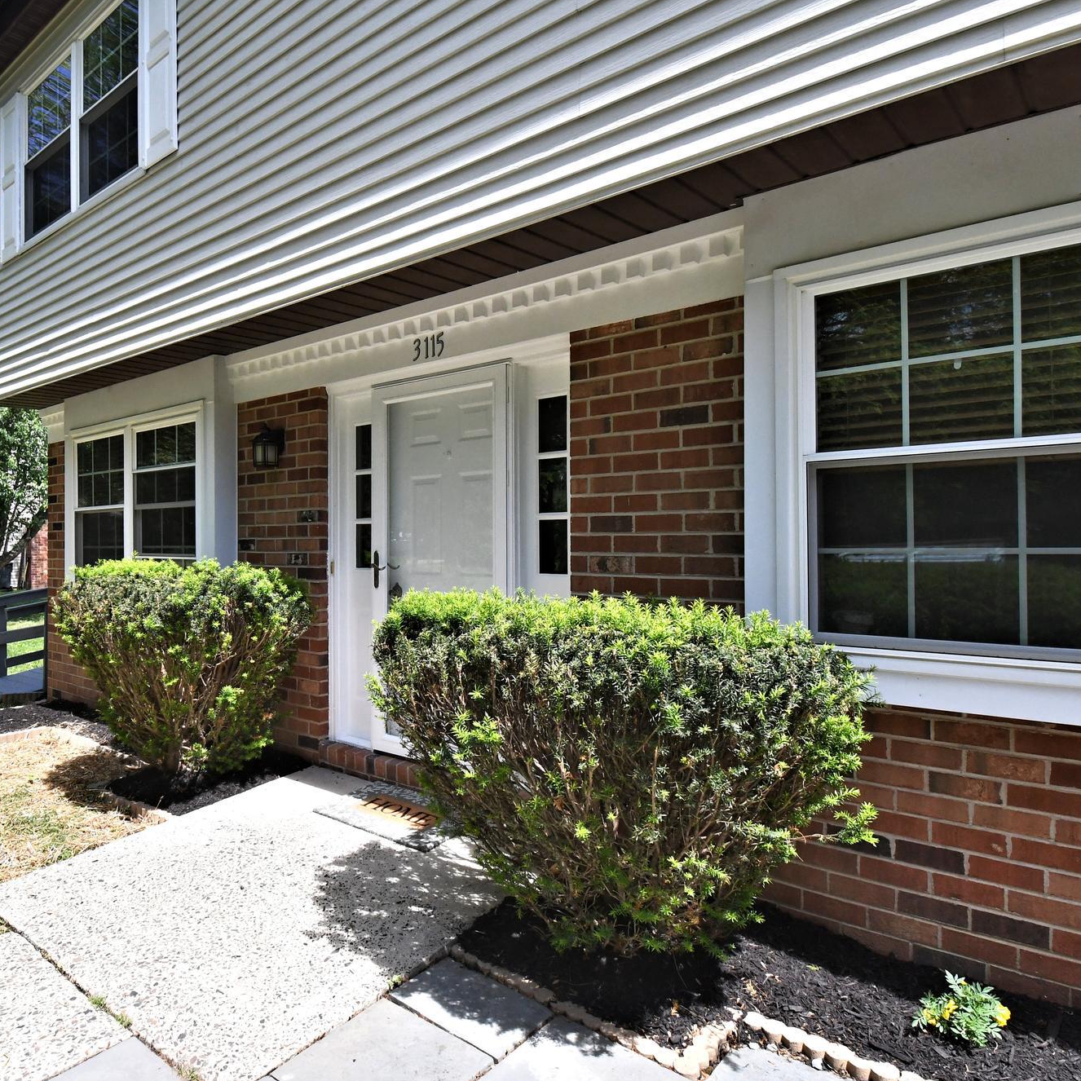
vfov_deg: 72.1
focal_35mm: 21
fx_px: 742
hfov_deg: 71.1
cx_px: 410
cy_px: 527
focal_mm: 11
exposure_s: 1/800
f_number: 10
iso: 1250
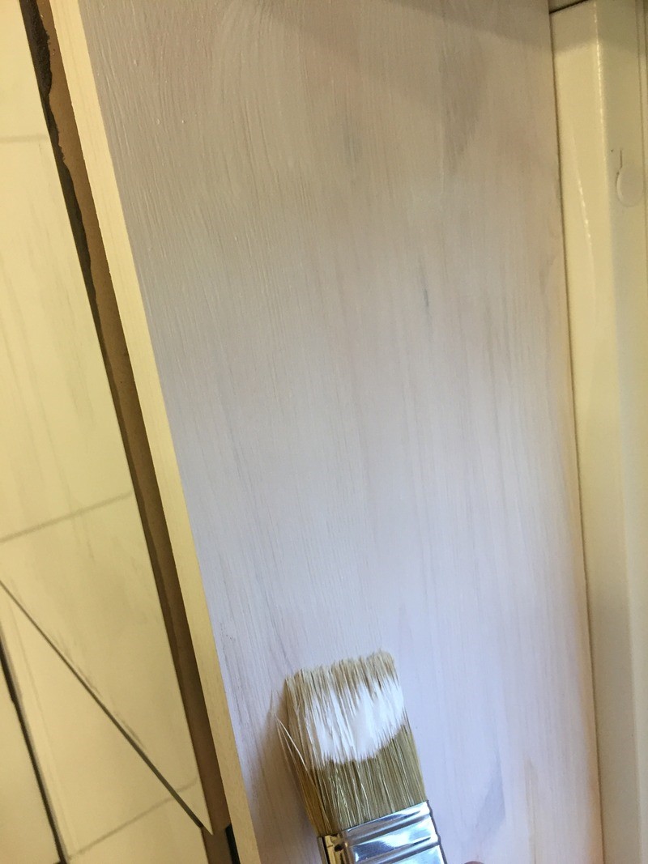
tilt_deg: -14.4
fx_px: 724
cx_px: 324
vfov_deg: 61.7
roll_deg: +9.1
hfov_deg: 48.2
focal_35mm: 29
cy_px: 432
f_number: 2.2
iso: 50
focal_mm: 4.15
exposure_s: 1/30
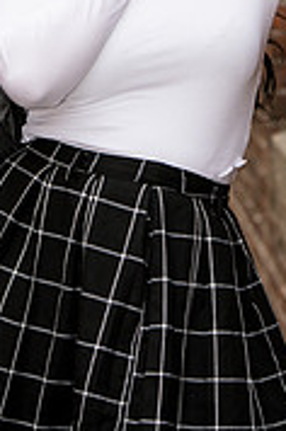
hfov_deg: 4.5
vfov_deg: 6.8
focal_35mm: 304
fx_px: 3637
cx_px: 201
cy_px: 53
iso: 500
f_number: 4
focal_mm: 120
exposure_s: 1/320
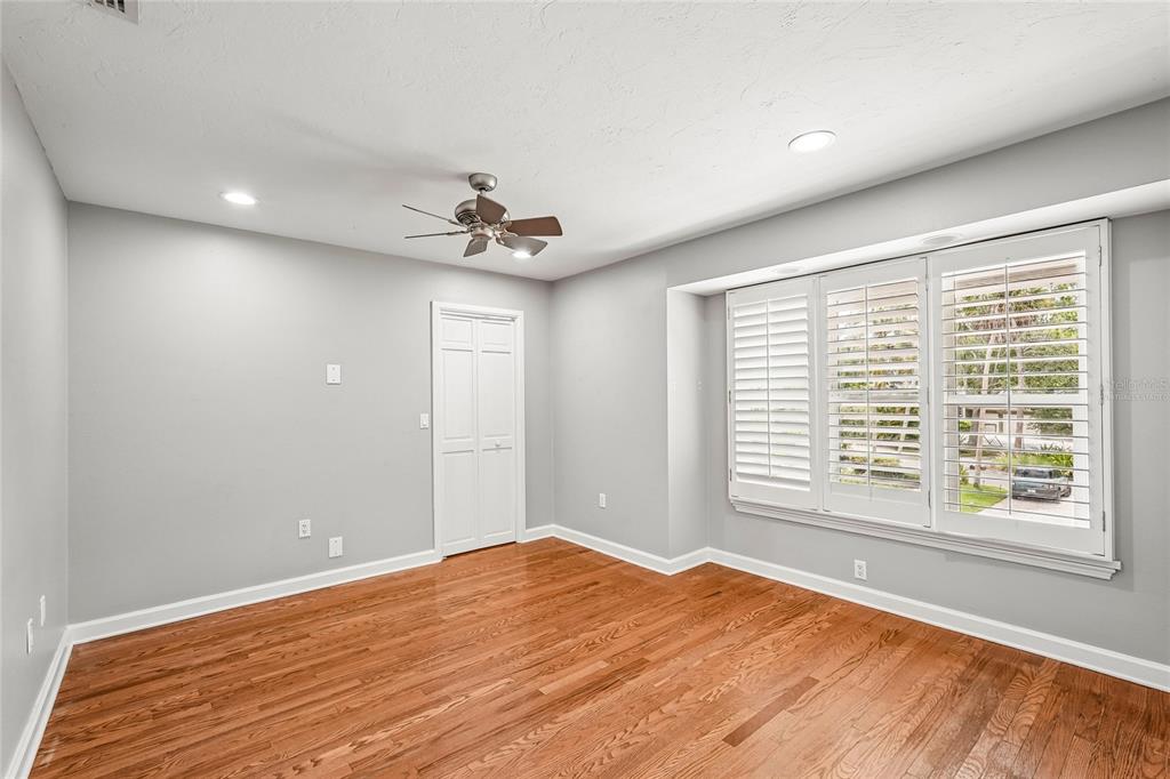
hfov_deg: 96.8
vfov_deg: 73.7
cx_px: 585
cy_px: 390
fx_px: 520
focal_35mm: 16
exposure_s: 1/20
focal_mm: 16
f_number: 8
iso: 400
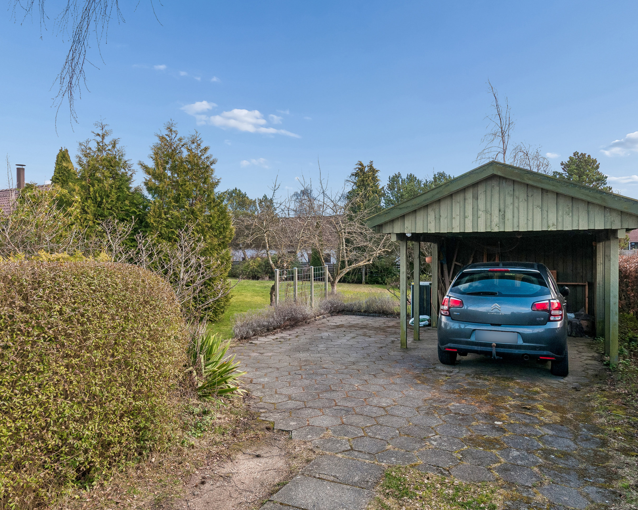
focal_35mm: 23
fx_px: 426
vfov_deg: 61.8
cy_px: 249
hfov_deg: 73.6
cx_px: 308
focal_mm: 13
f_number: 8
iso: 200
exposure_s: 1/250
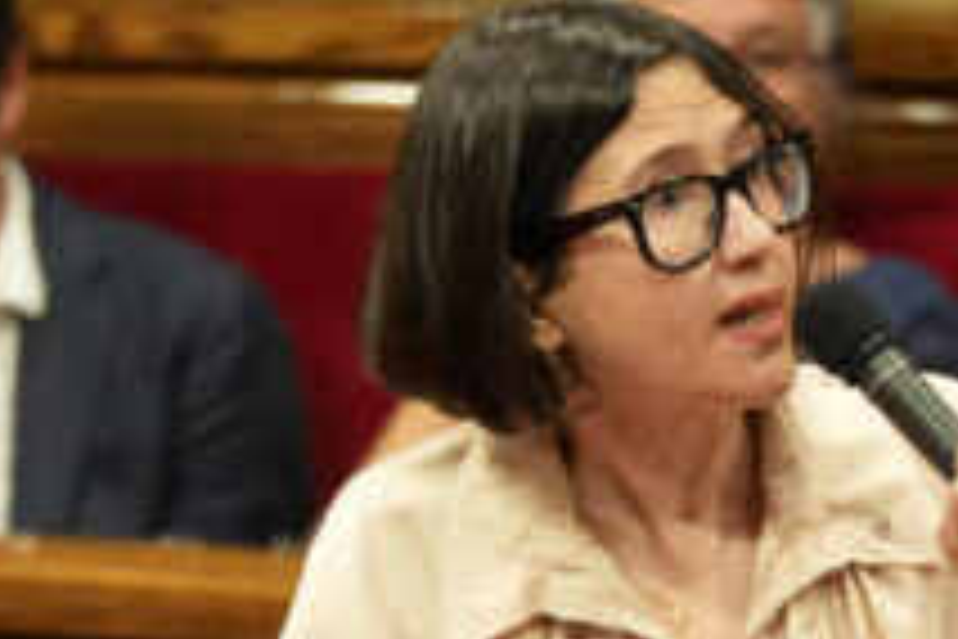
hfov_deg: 3.3
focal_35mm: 620
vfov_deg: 2.2
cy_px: 842
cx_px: 648
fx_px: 16498
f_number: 4
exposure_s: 1/125
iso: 2500
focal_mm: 200
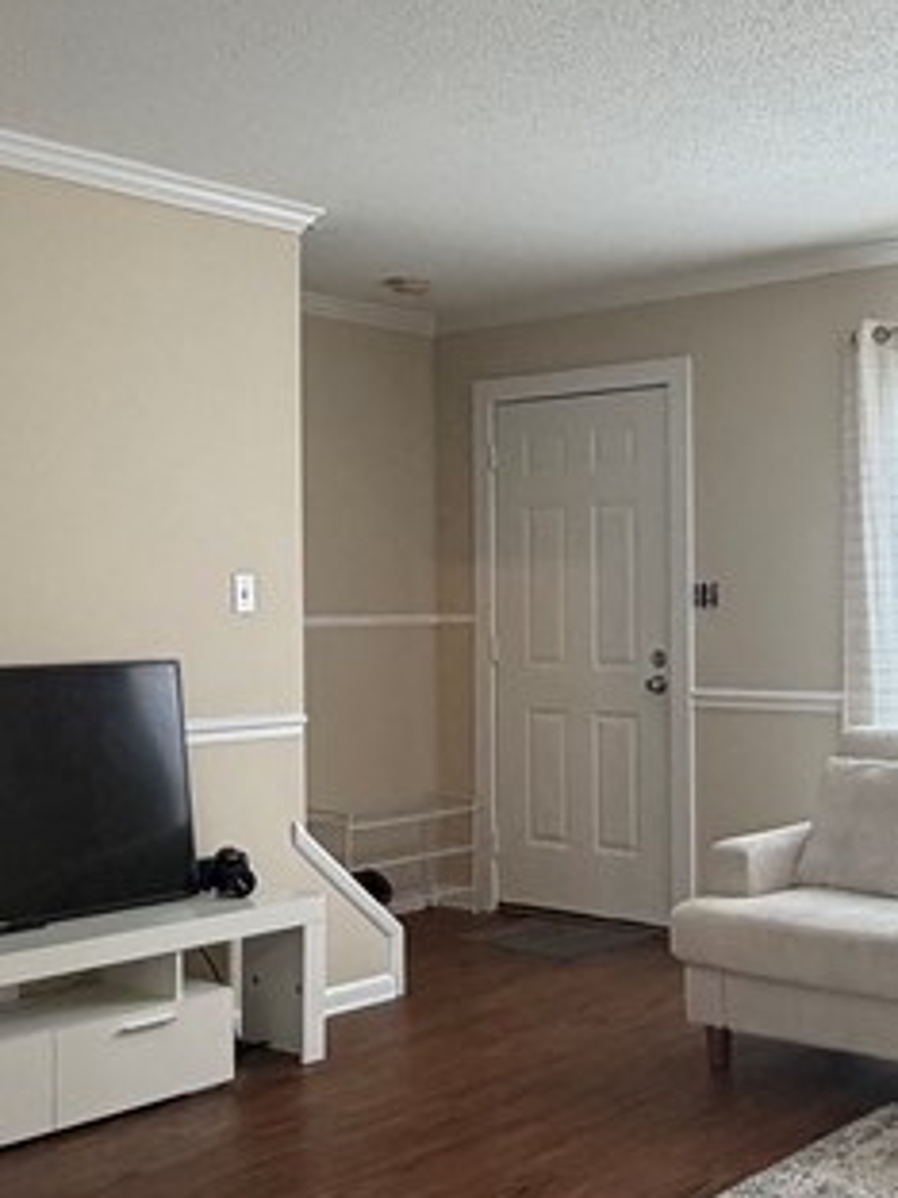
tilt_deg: +0.5
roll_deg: +0.8
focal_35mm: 46
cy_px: 599
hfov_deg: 30.6
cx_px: 737
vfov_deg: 41.2
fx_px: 1591
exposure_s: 1/60
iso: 250
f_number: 2.2
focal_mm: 2.22
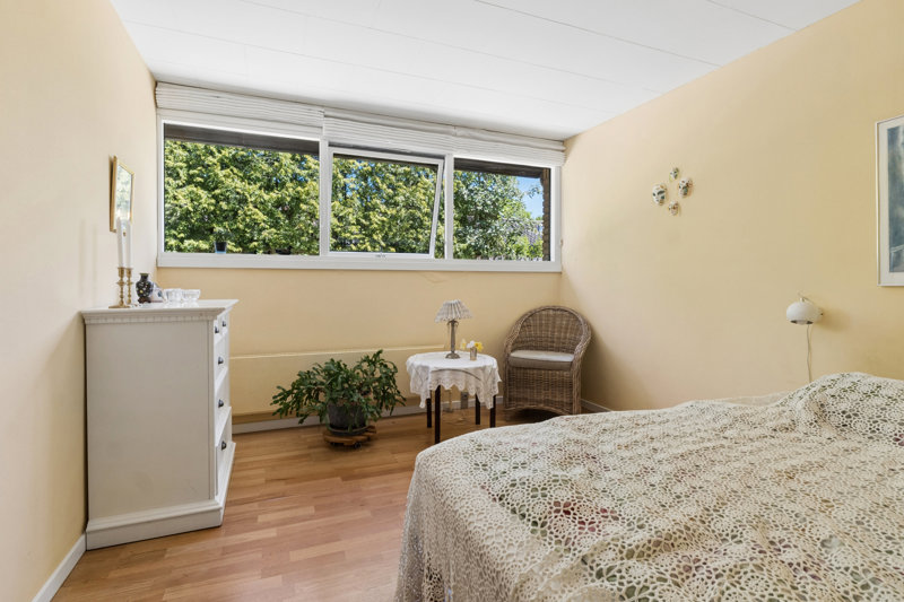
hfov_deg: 90.0
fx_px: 452
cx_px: 452
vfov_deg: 67.4
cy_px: 301
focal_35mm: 18
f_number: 8
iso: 500
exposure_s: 1/80
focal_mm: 12
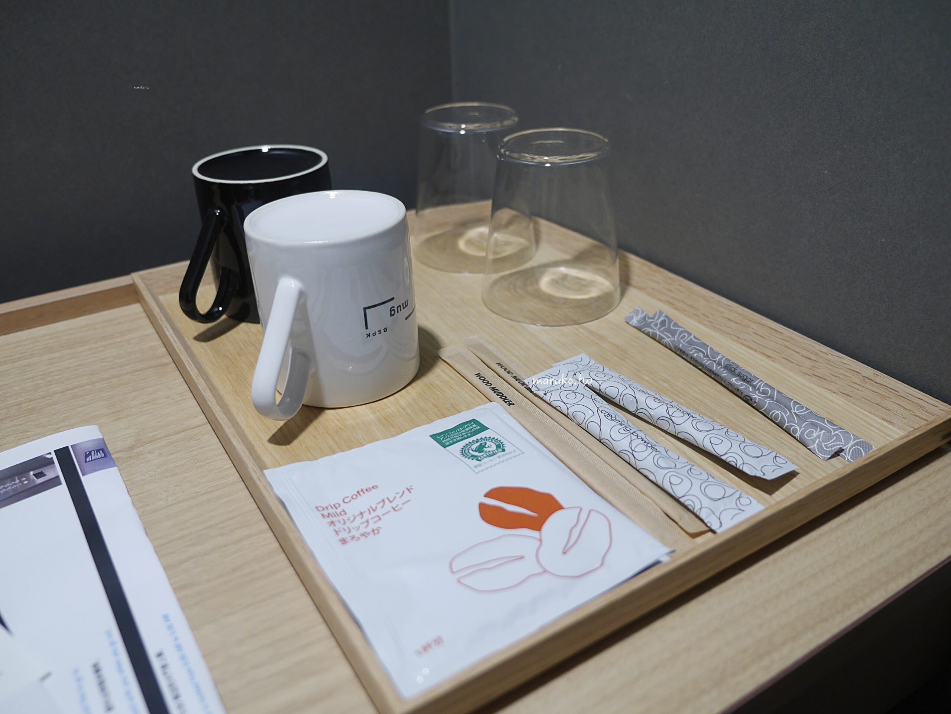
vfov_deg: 49.8
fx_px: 770
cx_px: 476
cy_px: 357
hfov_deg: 63.4
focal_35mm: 28
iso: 320
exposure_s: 1/60
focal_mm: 14
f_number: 2.8
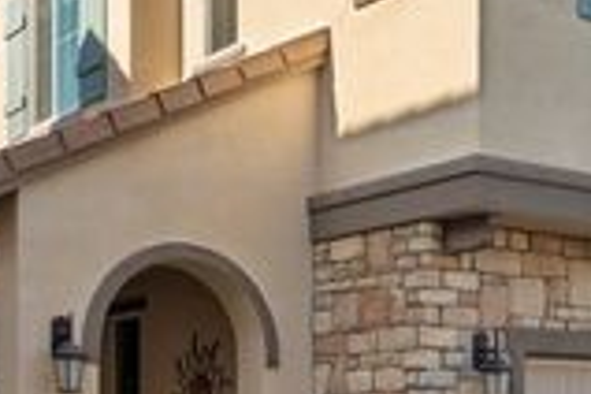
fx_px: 1120
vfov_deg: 19.9
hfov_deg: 29.4
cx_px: 398
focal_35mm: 68
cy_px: 162
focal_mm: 21.7
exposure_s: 1/60
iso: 400
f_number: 8
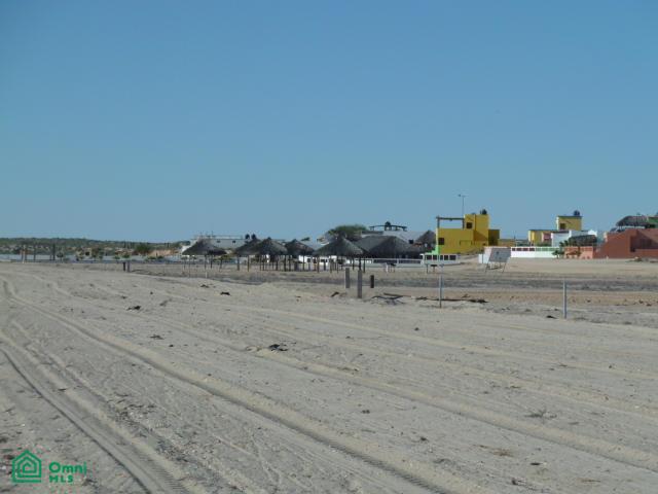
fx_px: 2604
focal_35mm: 137
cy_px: 247
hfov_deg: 14.4
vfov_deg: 10.8
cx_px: 329
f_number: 5.6
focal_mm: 22.5
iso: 80
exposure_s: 1/800
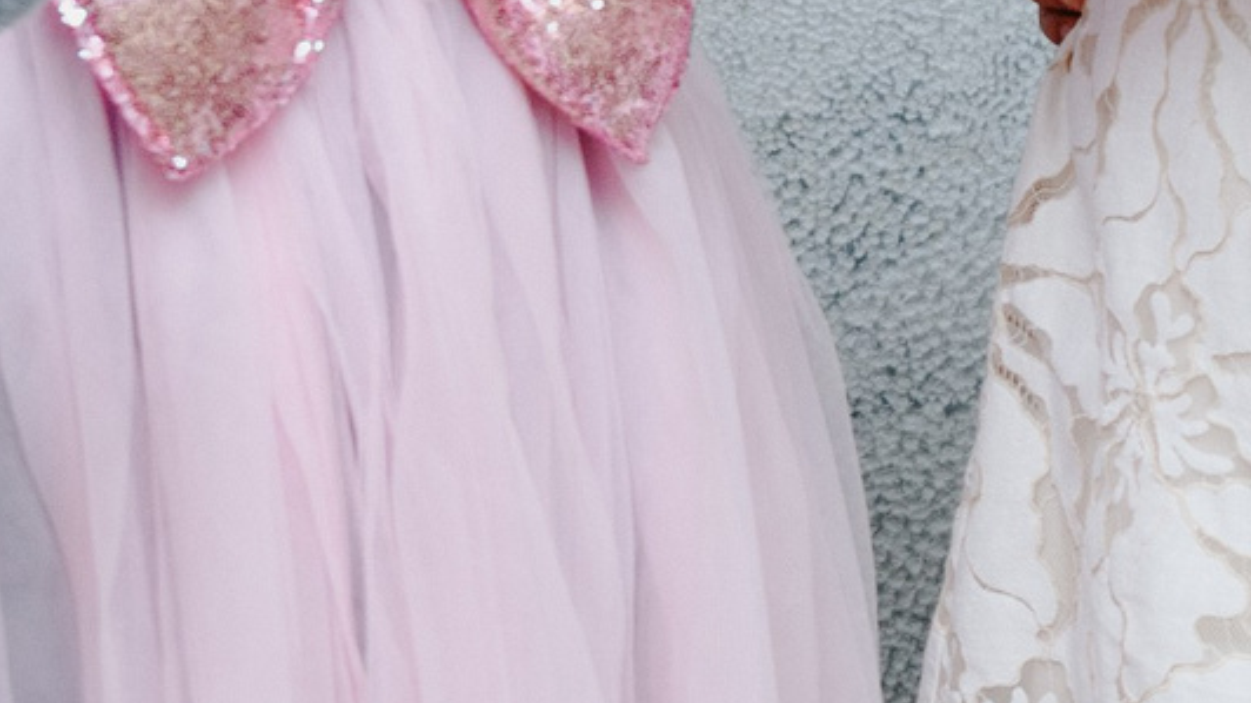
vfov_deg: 5.4
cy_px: -972
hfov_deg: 9.7
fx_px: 7197
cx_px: 1798
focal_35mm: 217
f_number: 4
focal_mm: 42
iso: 320
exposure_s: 1/160
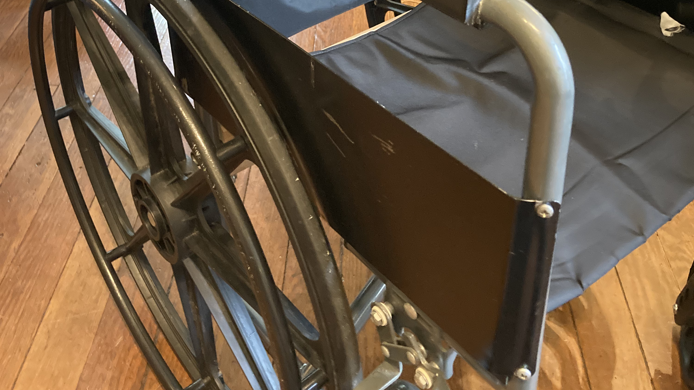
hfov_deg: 49.4
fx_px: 754
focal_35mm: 41
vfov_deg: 26.5
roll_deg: -0.2
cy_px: -47
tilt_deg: -30.2
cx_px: 346
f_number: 1.8
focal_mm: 3.99
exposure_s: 1/30
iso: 640
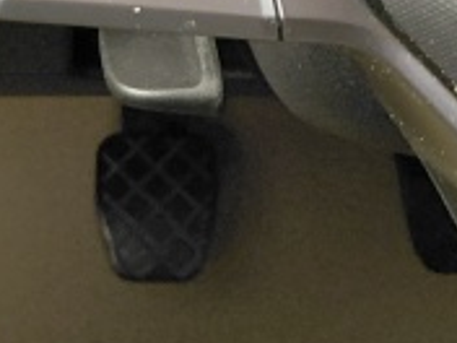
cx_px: 130
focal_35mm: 145
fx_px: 1914
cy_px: -438
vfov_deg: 9.3
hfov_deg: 13.6
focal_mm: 4.69
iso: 320
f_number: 1.8
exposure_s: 1/30
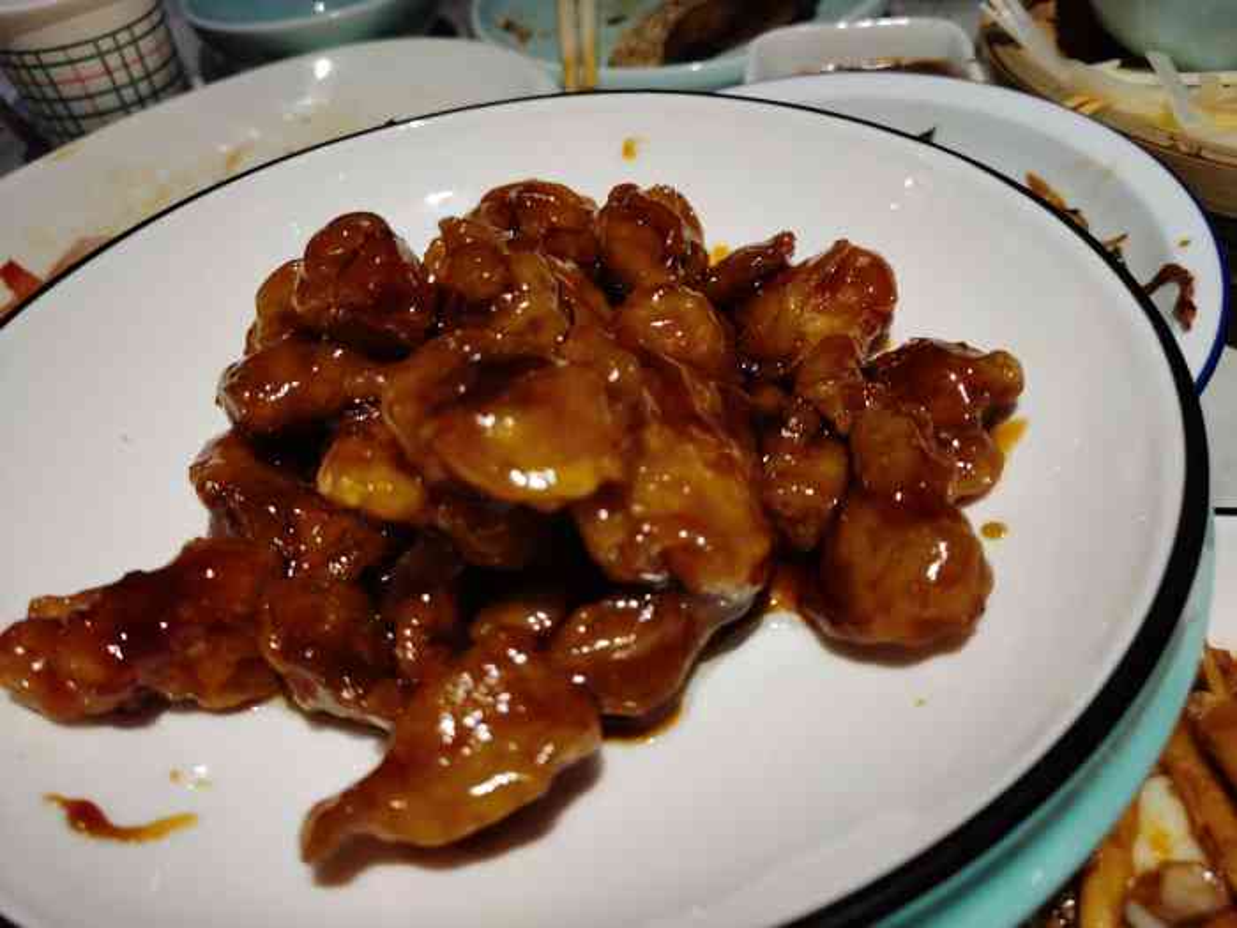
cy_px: 464
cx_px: 618
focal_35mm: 27
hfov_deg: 65.3
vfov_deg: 51.4
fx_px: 965
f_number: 1.8
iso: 50
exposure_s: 1/127
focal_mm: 5.58
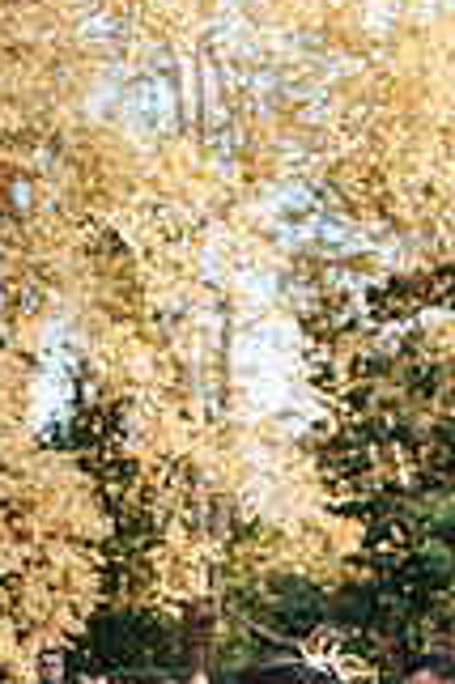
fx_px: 1862
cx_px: 421
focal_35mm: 98
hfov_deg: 13.8
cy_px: 896
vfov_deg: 19.2
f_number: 3.2
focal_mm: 35
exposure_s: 1/800
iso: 1000
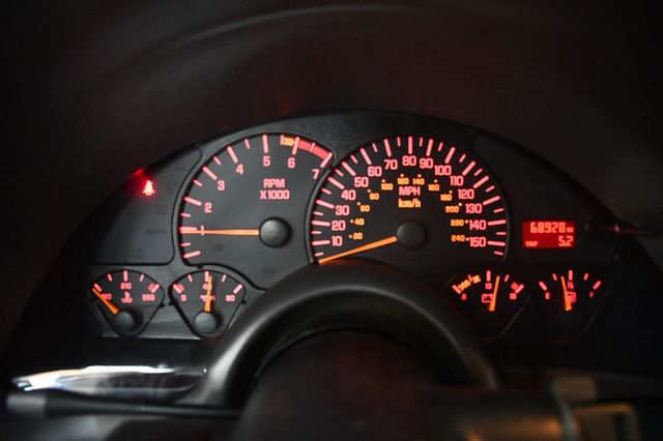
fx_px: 497
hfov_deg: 67.4
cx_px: 332
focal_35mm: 27
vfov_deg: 47.9
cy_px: 220
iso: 7200
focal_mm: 18
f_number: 3.5
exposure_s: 1/60
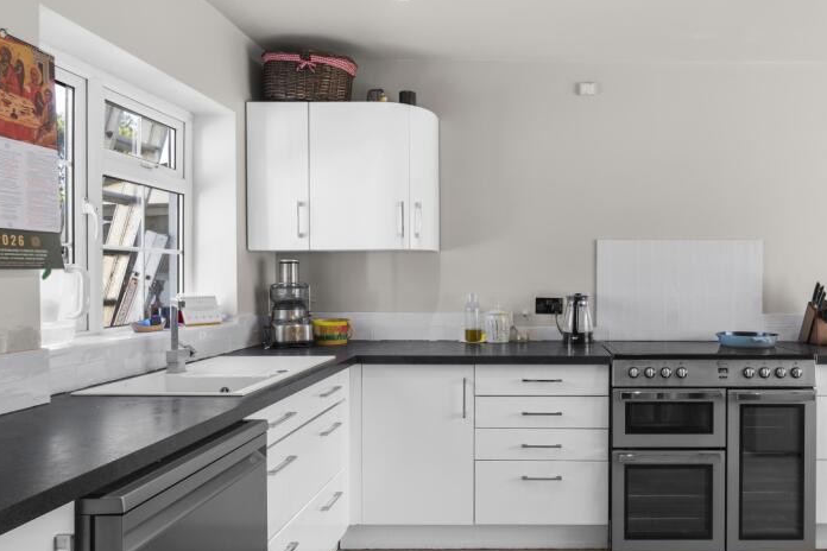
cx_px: 537
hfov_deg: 68.4
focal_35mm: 26
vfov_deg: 50.0
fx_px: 591
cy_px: 280
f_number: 7.1
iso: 320
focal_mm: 17.5
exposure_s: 1/2.5
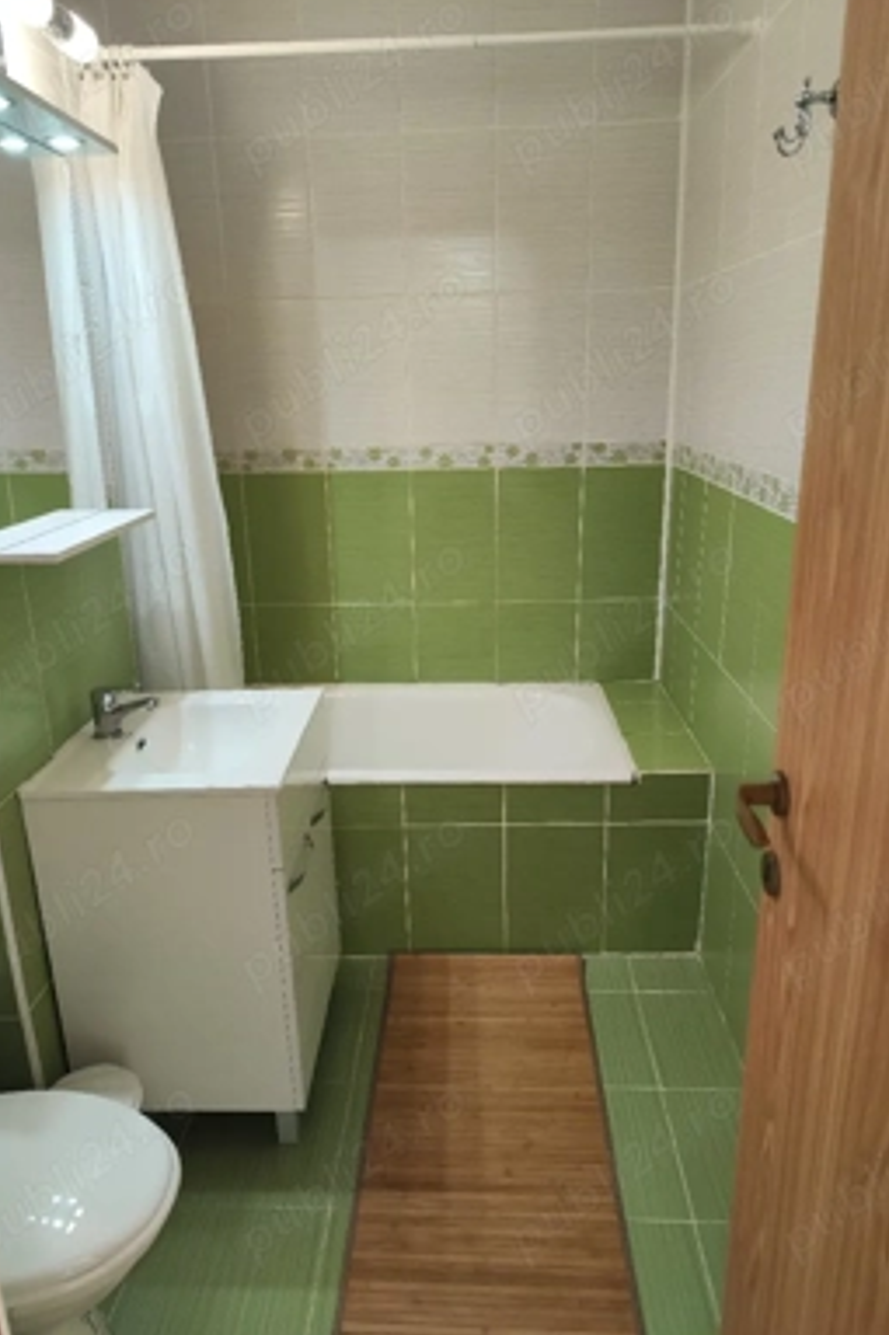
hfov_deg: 51.2
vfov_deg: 71.5
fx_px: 927
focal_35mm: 25
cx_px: 422
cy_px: 669
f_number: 1.69
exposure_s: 1/100
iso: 594
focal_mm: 7.01
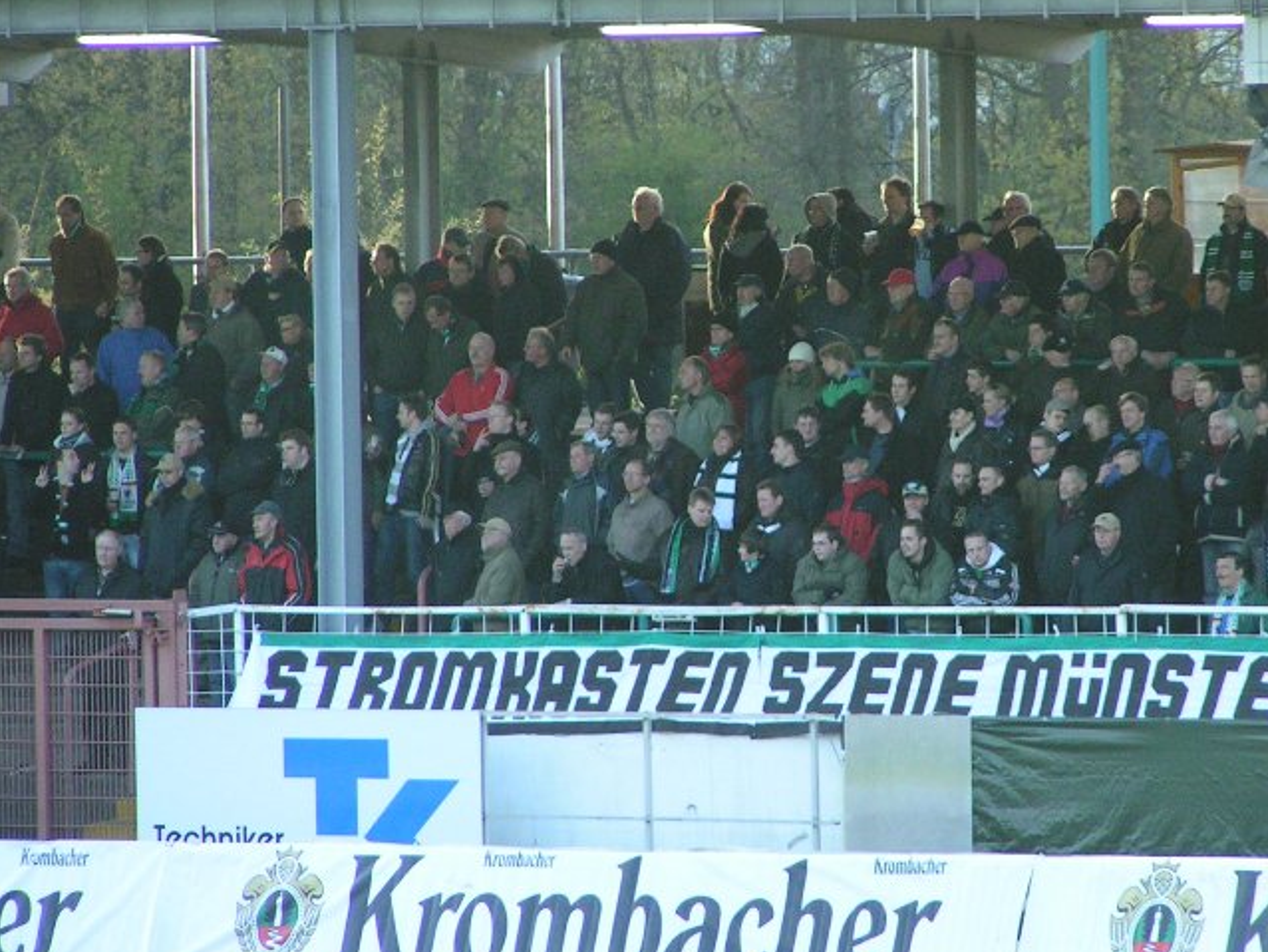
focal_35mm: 445
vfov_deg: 3.3
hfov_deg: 4.5
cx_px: 793
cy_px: 370
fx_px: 16307
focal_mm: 54.2
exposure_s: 1/200
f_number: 3.5
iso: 200
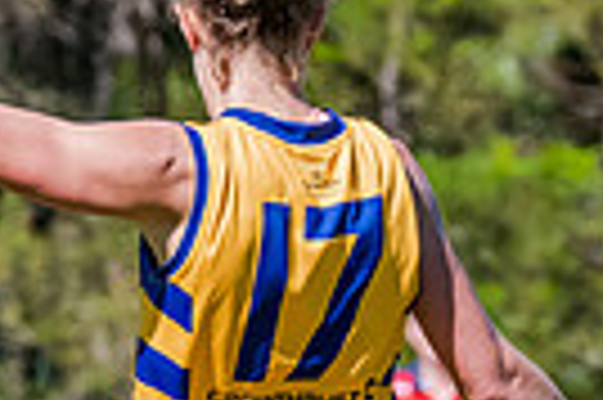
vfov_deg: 1.1
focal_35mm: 1258
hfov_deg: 1.6
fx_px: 21046
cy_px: 384
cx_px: 206
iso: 800
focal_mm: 220
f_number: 8
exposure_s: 1/1600
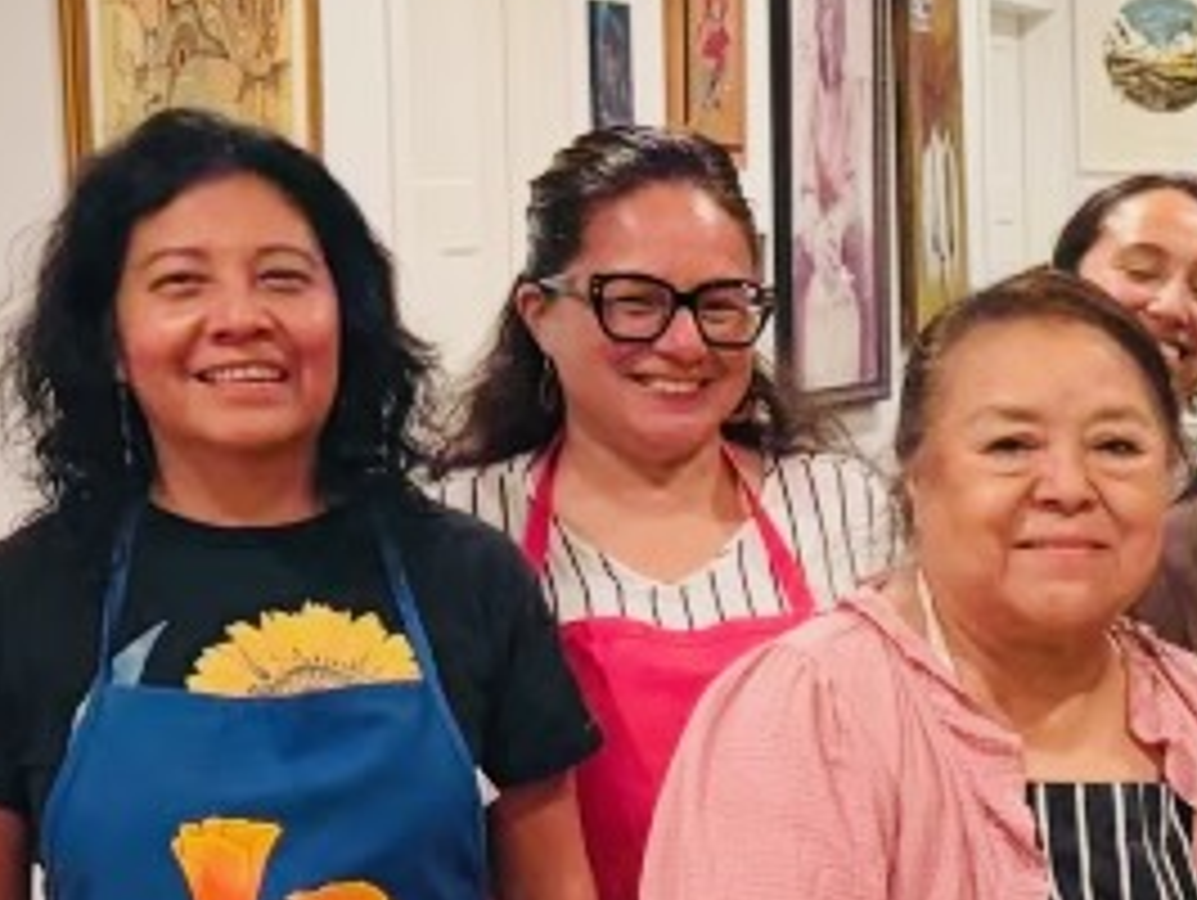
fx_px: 3461
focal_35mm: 100
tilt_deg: -8.8
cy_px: 729
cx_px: 1696
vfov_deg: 14.7
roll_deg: +0.2
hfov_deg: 17.9
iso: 400
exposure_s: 1/59
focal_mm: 5.96
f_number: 1.6
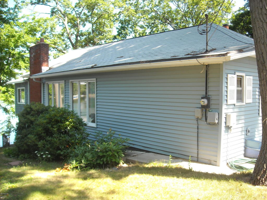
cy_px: 100
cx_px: 134
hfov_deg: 52.6
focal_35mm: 35
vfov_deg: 40.7
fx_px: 270
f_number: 2.8
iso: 64
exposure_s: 1/148
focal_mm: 5.7
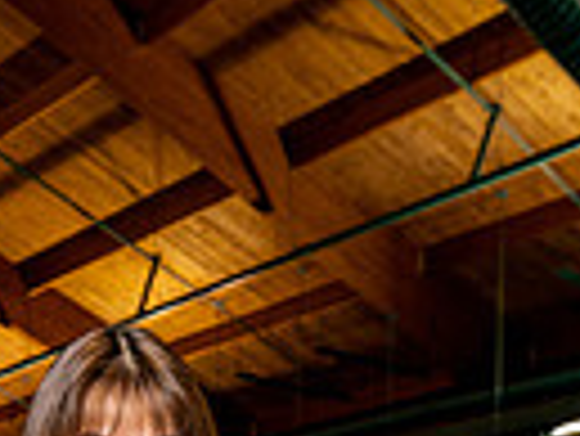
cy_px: 966
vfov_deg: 13.5
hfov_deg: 21.8
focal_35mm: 87
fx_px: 1459
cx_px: 31
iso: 500
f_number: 5.6
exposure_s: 1/250
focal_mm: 26
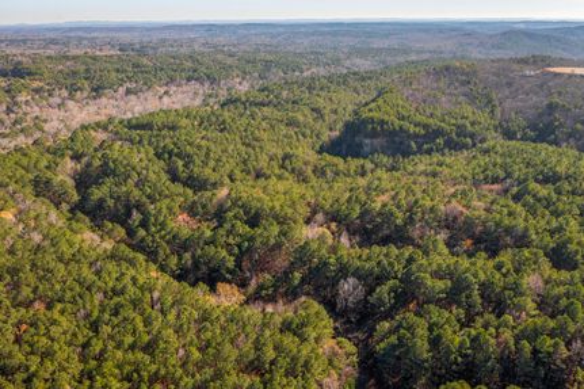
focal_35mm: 28
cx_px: 292
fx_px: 454
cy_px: 194
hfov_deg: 65.5
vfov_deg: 46.4
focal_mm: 10.26
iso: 100
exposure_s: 1/160
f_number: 3.5
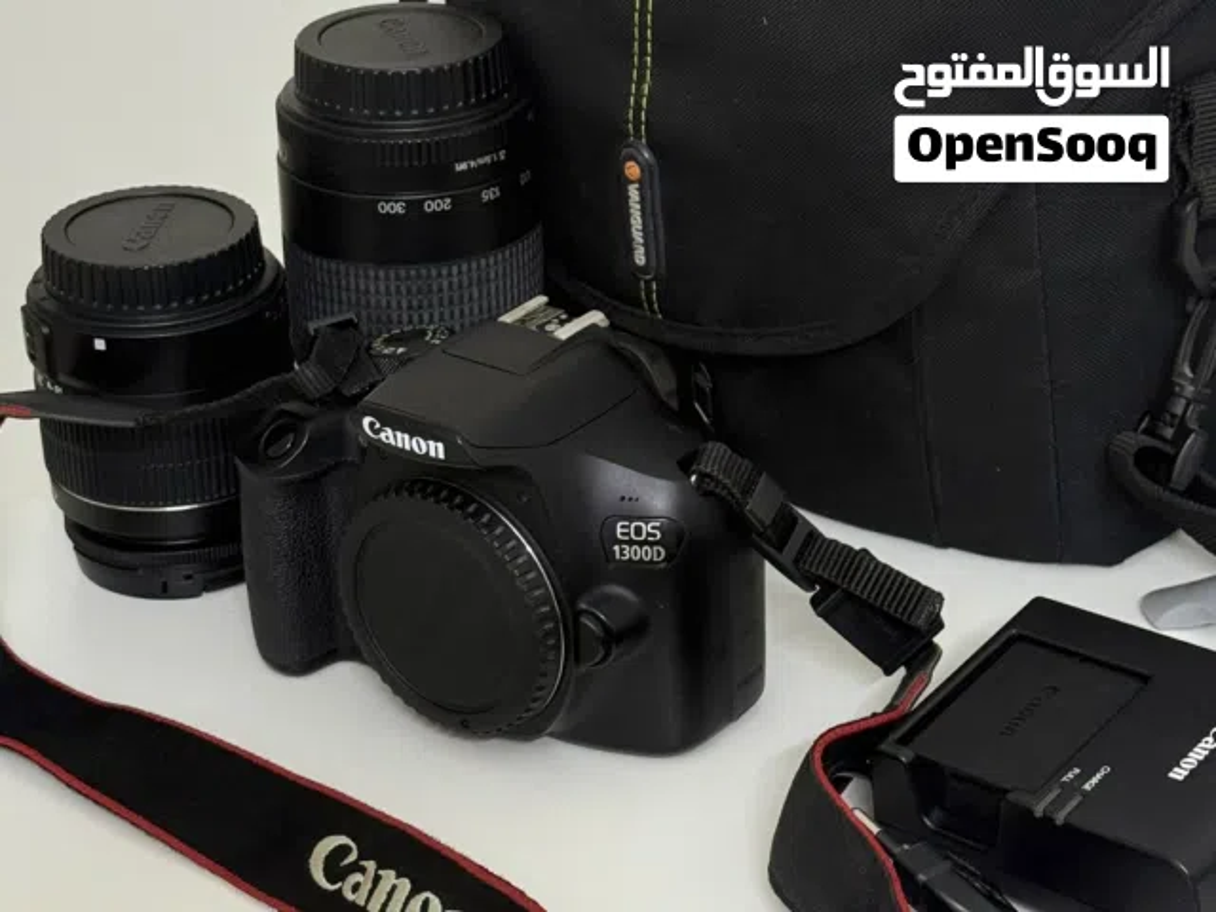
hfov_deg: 39.7
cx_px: 608
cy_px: 456
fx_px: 1686
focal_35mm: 48
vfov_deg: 30.3
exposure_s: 1/60
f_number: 1.78
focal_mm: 6.76
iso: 125
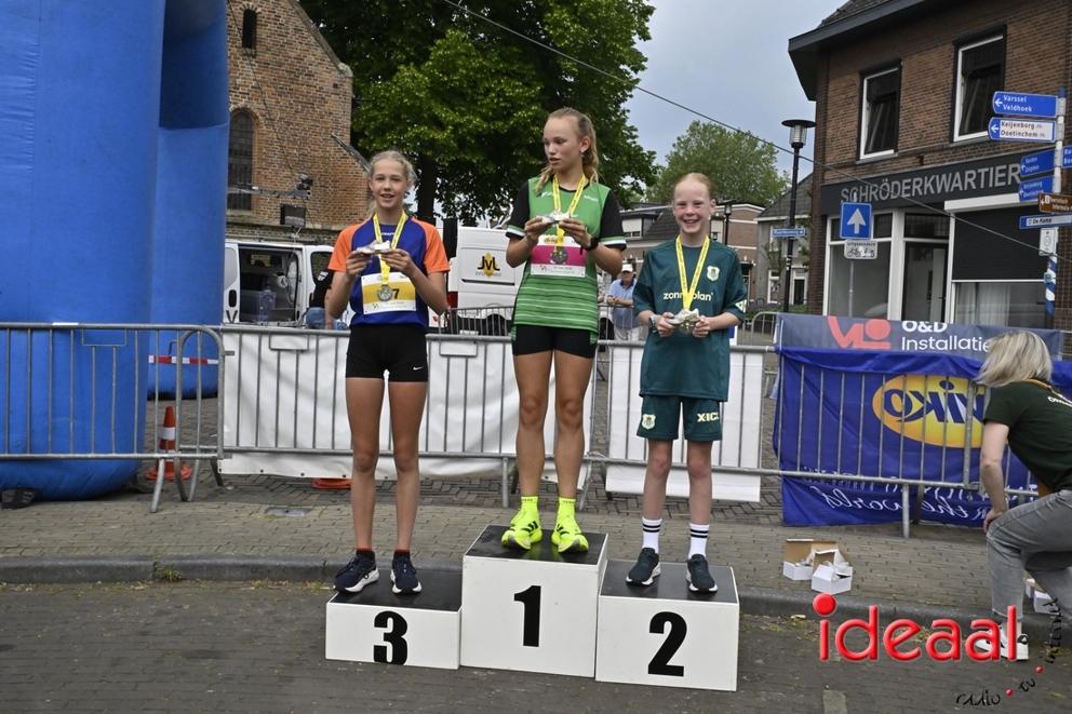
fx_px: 1042
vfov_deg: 37.8
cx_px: 536
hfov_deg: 54.4
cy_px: 357
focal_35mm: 35
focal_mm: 35
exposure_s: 1/1600
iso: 4500
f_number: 20
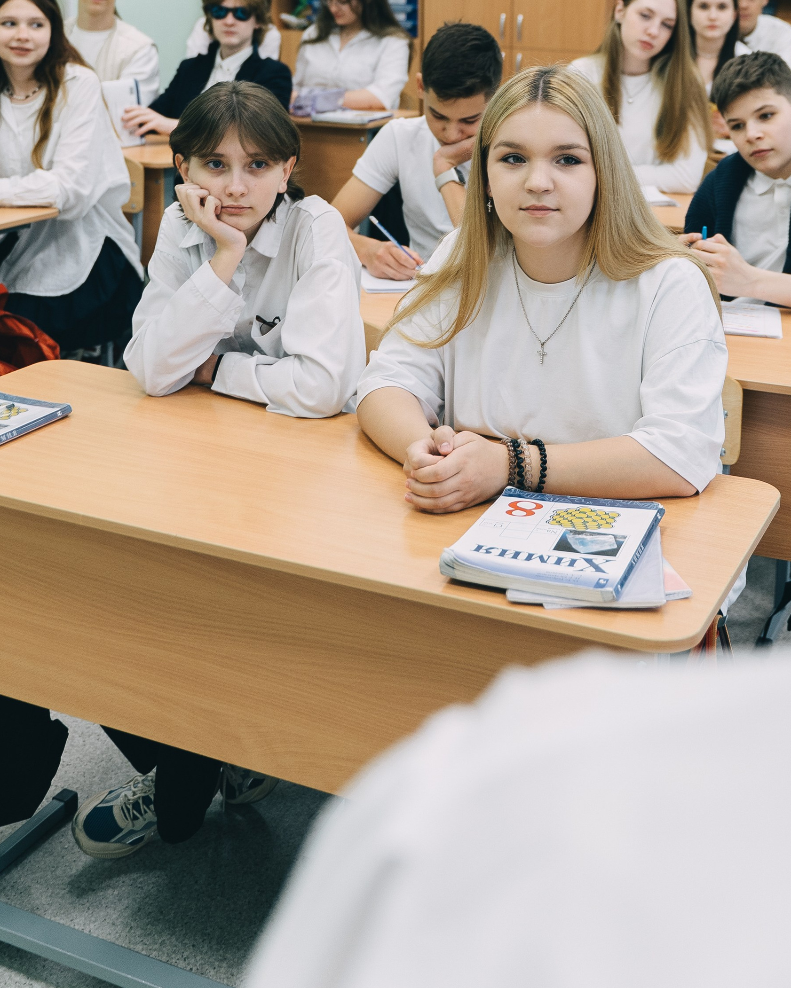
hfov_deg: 31.4
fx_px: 1404
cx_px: 459
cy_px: 133
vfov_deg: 36.8
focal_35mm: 48
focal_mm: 28
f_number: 2.8
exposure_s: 1/100
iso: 320
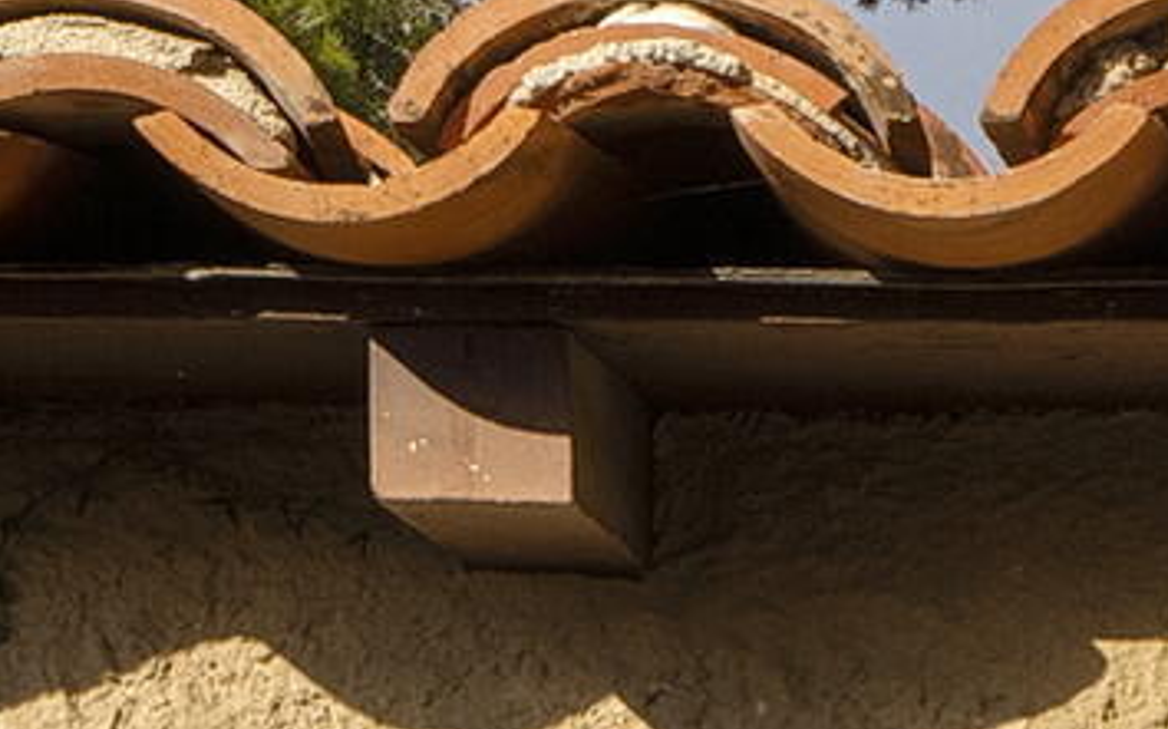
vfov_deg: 7.5
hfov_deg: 13.0
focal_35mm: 153
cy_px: 2223
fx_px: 4869
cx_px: 1709
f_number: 11
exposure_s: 1/160
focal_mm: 19
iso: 100
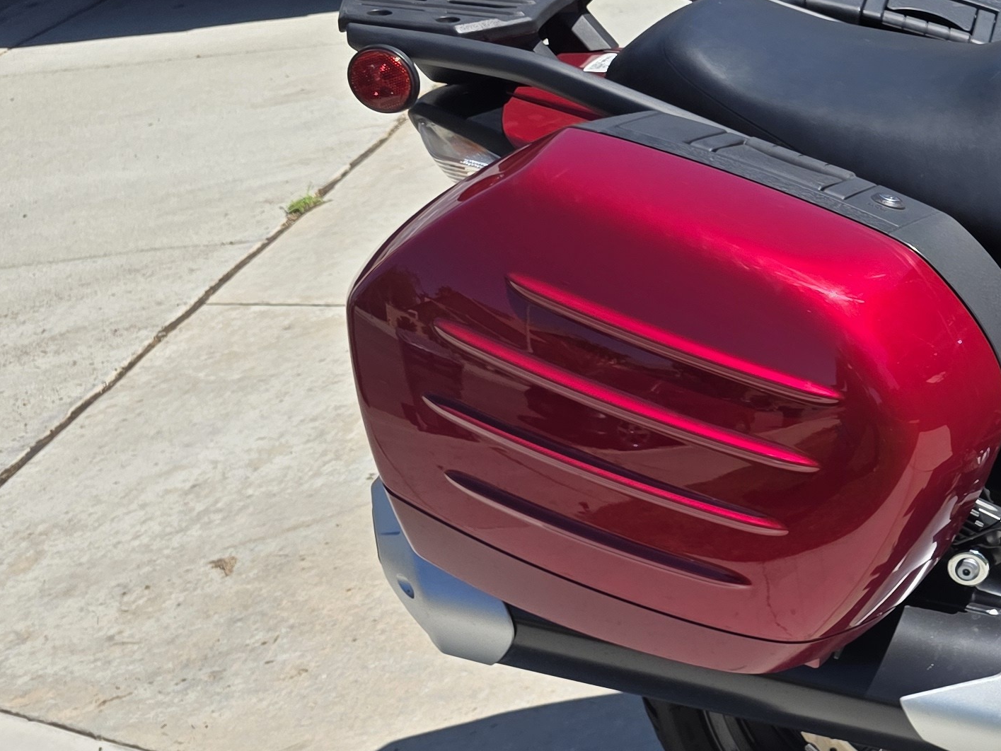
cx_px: 1401
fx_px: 1880
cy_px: 284
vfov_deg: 22.5
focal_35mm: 65
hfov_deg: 24.7
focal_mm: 6.3
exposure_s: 1/3717
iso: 80
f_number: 1.7
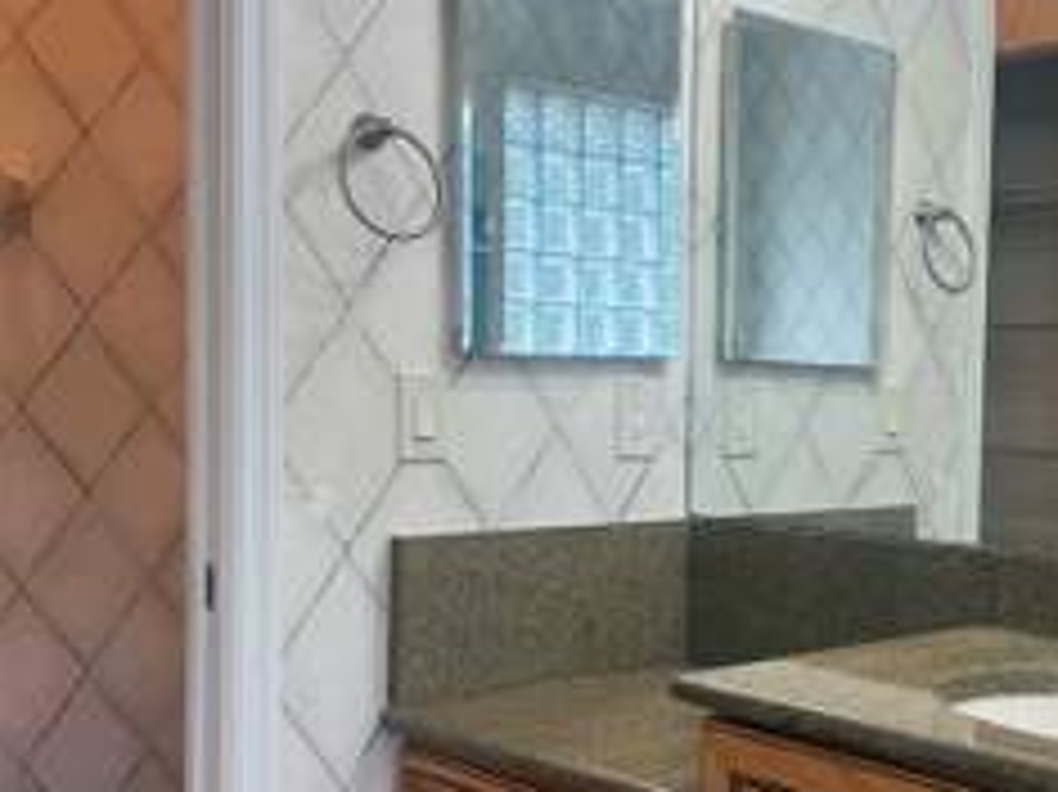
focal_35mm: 49
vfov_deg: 29.6
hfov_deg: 38.4
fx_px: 1497
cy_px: 450
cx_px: 716
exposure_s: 1/120
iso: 80
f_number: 1.78
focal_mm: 6.76
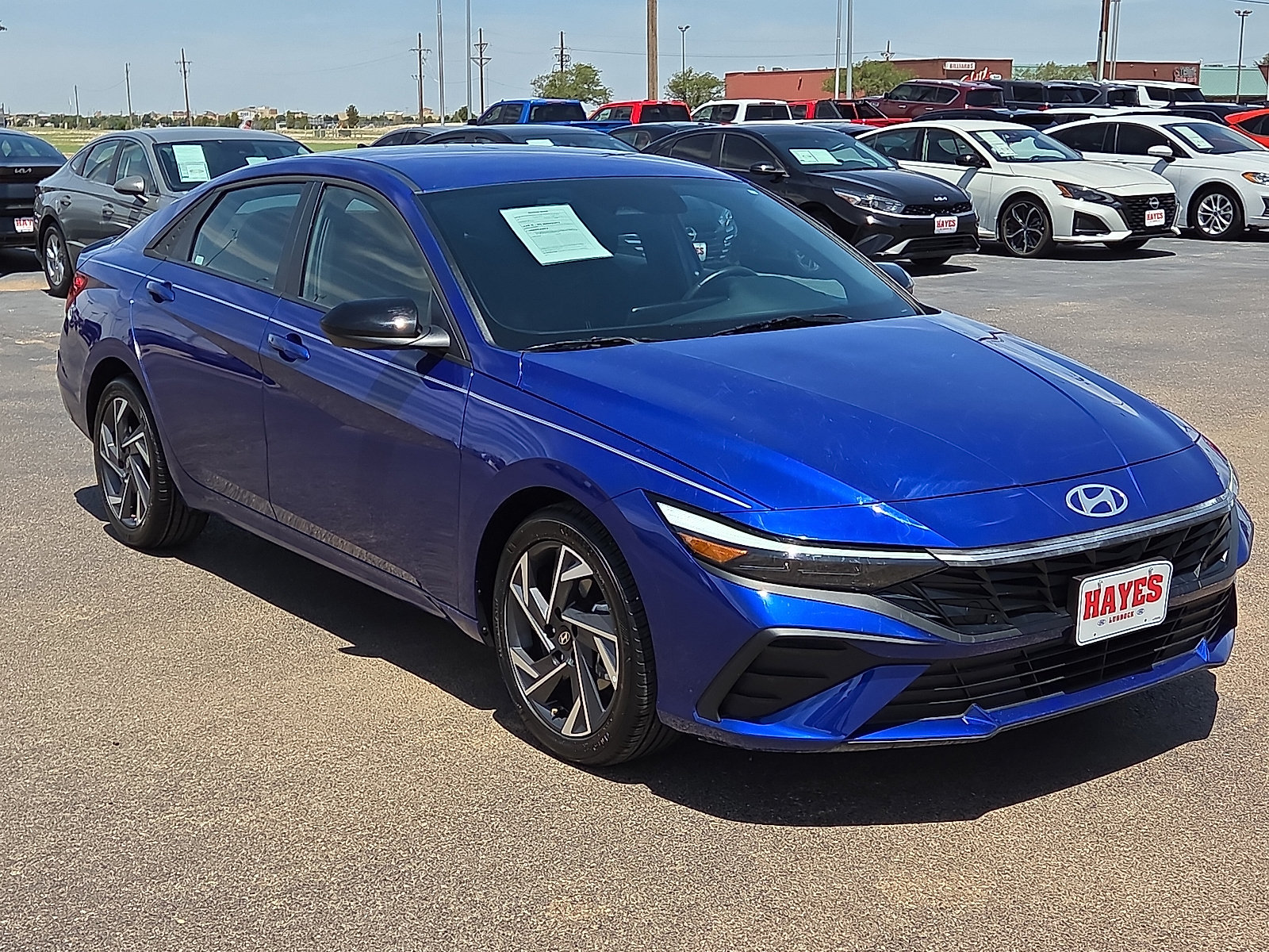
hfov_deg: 40.4
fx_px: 1723
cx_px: 634
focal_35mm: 47
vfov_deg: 30.9
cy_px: 476
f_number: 1.8
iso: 25
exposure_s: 1/1667
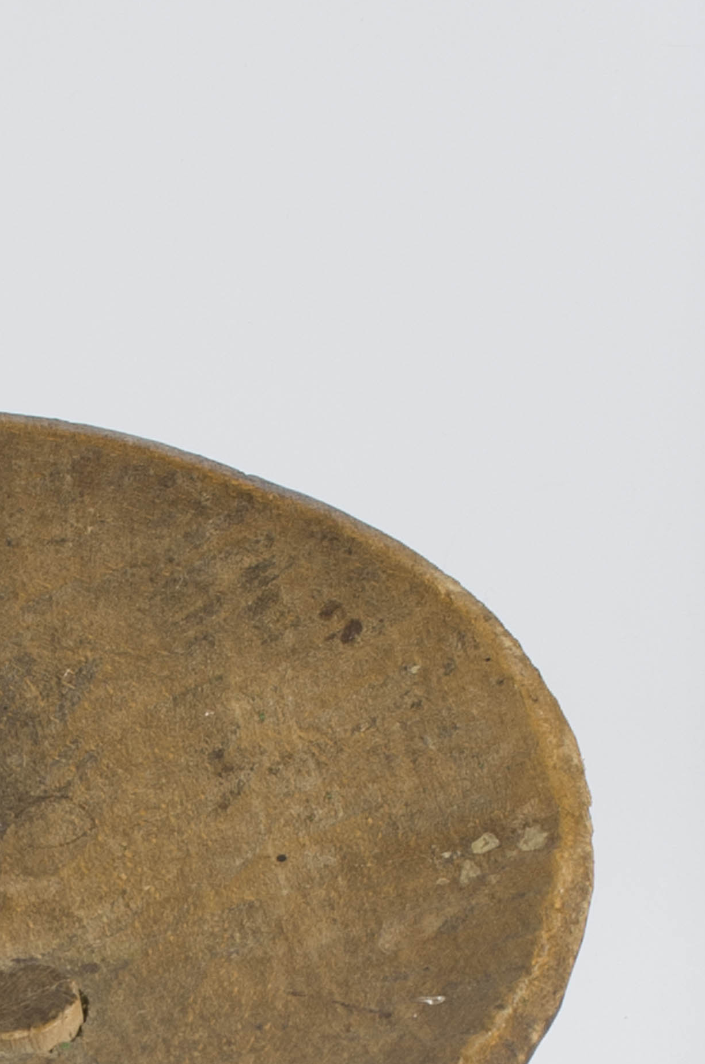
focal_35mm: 96
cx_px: -203
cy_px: 1416
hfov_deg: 13.7
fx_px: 2833
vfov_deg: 19.5
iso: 100
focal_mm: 24
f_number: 7.1
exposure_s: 1/160
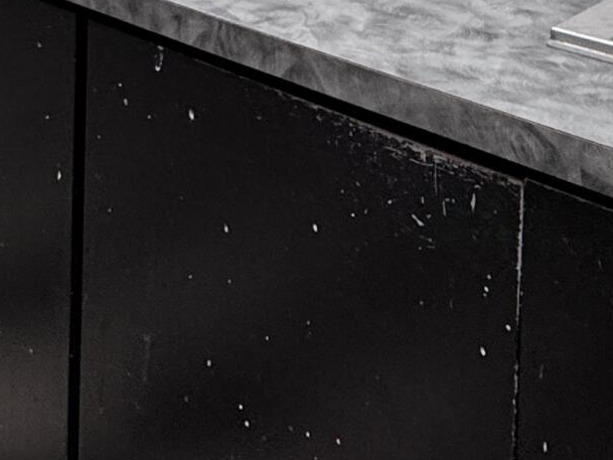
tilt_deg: -4.3
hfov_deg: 27.1
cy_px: -327
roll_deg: -2.3
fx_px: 1222
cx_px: 54
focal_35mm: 69
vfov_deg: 17.8
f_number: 2.2
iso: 200
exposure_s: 1/60
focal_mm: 2.22
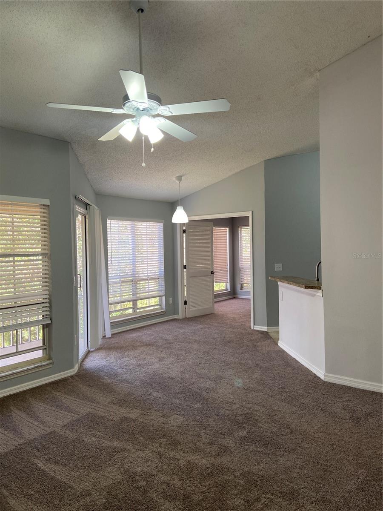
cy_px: 256
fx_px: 384
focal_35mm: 26
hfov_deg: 53.1
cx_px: 192
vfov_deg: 67.3
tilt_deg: -1.5
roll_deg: +1.1
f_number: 1.8
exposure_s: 1/60
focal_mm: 4.25
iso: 100
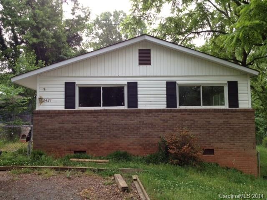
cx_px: 134
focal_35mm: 35
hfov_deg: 52.6
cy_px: 100
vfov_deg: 40.7
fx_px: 270
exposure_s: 1/191
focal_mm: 4.28
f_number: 2.4
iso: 50
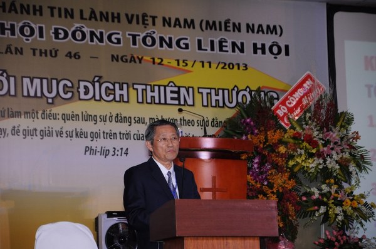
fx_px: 1642
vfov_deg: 8.7
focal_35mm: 158
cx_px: 188
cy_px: 124
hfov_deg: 13.1
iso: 400
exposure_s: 1/100
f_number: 5.6
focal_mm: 105
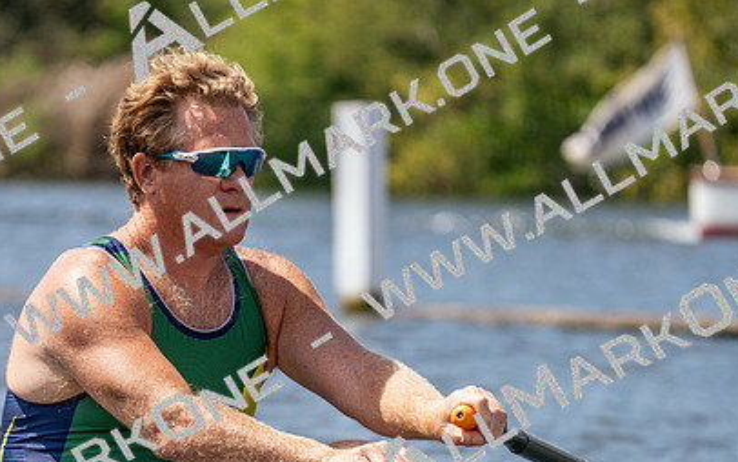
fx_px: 7062
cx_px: 229
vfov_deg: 3.7
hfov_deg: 6.0
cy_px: 350
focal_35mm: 351
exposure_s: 1/2000
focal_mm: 241
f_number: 5.6
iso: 250
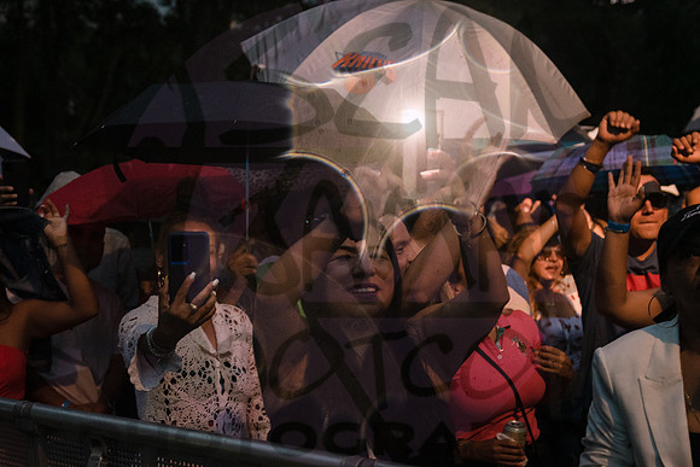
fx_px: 999
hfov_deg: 38.6
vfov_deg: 26.2
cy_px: 300
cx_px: 368
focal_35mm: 51
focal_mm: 40
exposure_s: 1/125
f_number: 3.5
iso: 3200
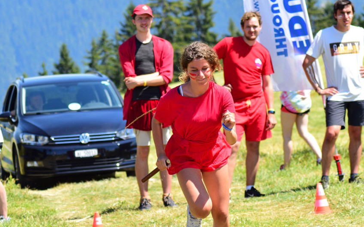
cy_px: 99
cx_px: 185
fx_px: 2192
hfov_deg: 9.5
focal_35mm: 221
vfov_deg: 5.9
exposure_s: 1/1250
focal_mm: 120
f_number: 7.1
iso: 640
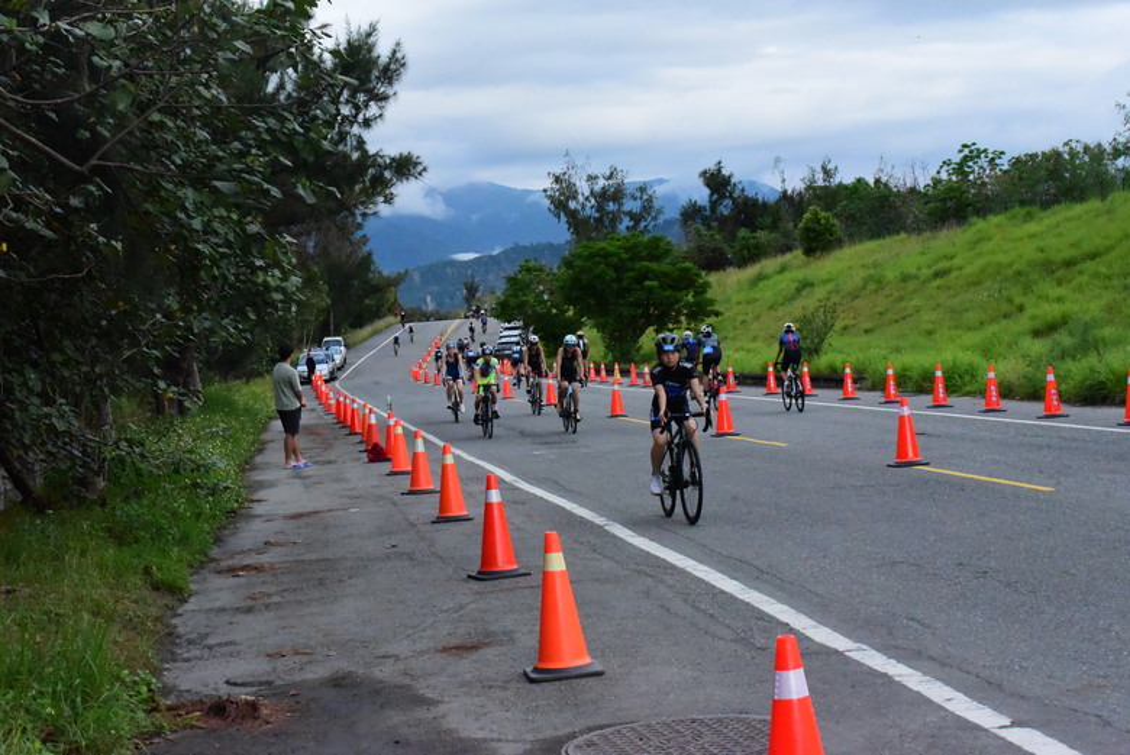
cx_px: 565
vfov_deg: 19.5
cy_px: 378
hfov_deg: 28.8
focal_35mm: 70
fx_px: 2198
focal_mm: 70
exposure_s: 1/3200
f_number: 14
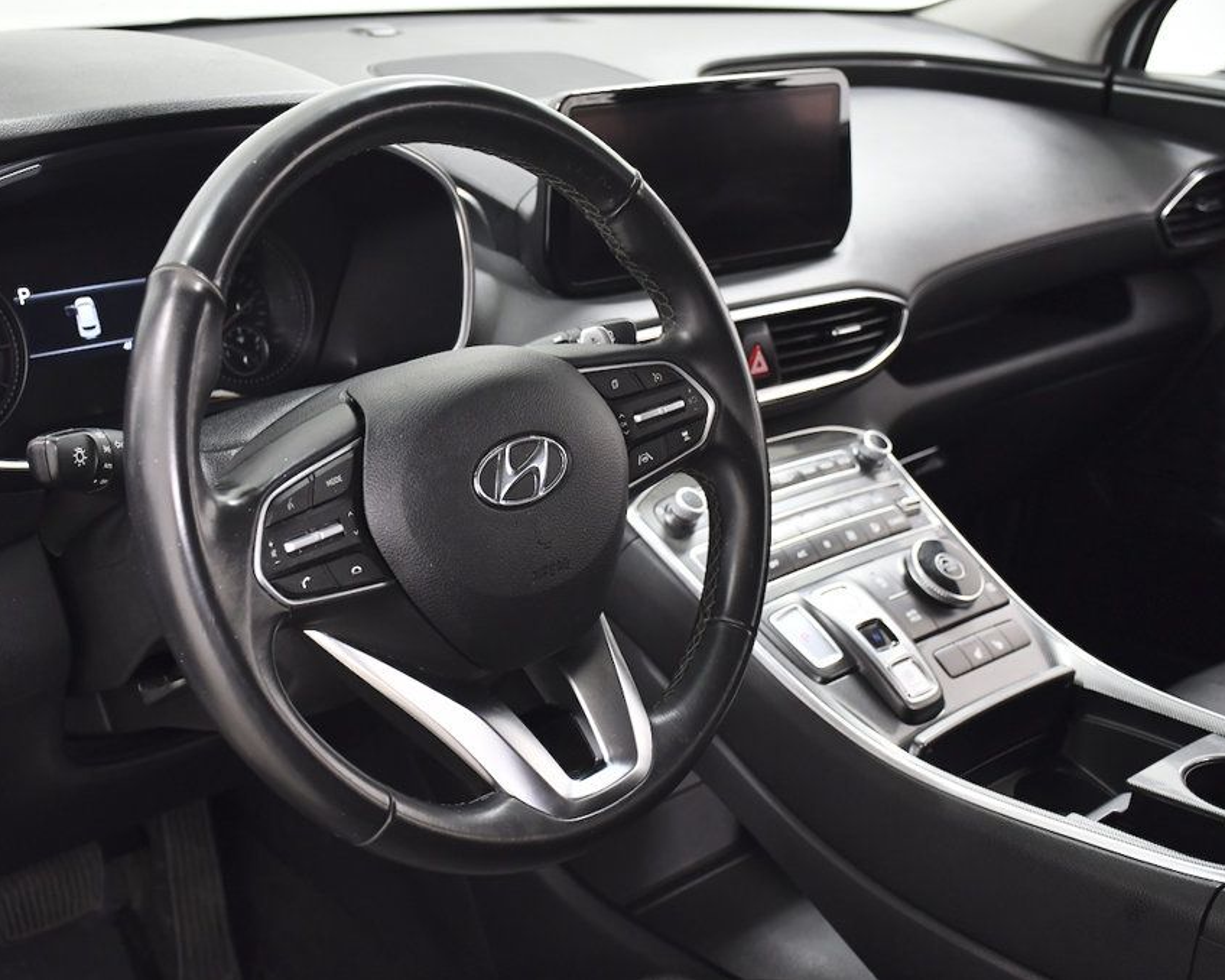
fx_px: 1849
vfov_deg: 29.7
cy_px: 488
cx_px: 498
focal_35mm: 51
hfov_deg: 36.5
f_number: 4
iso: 1250
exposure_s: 1/160
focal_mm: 30
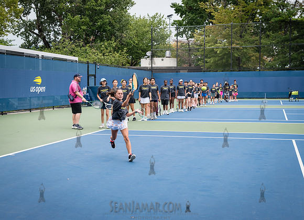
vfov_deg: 27.3
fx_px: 454
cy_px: 118
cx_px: 119
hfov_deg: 36.9
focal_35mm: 52
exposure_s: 1/1000
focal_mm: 38
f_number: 4.5
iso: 400
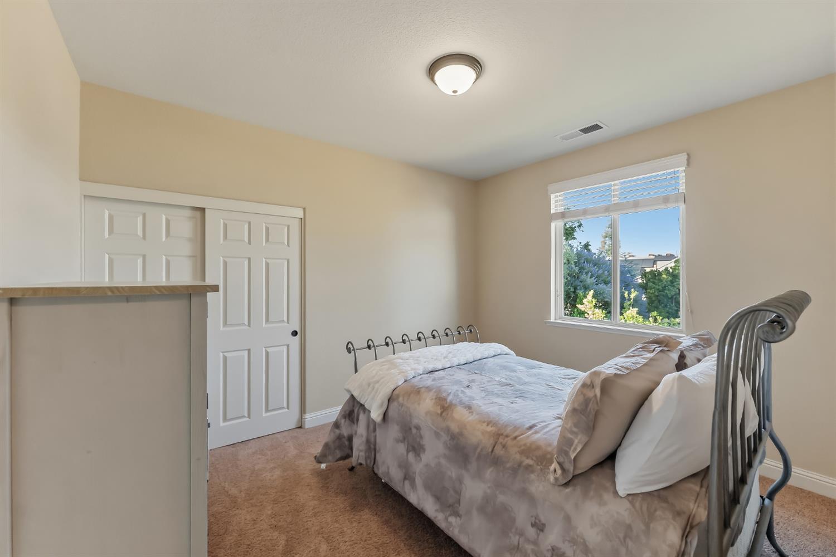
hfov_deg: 104.3
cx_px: 418
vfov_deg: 81.2
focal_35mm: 14
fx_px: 325
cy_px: 278
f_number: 4
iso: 1250
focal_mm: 14
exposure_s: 1/160
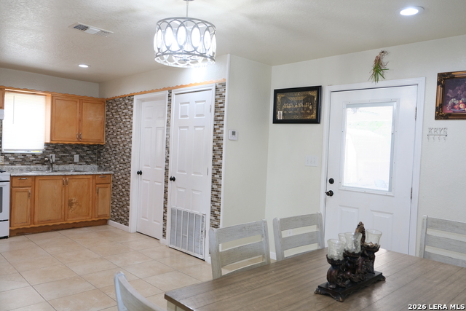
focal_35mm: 27
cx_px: 233
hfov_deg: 67.4
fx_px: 350
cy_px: 156
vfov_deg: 48.0
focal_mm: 18
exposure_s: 1/60
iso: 500
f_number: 2.8
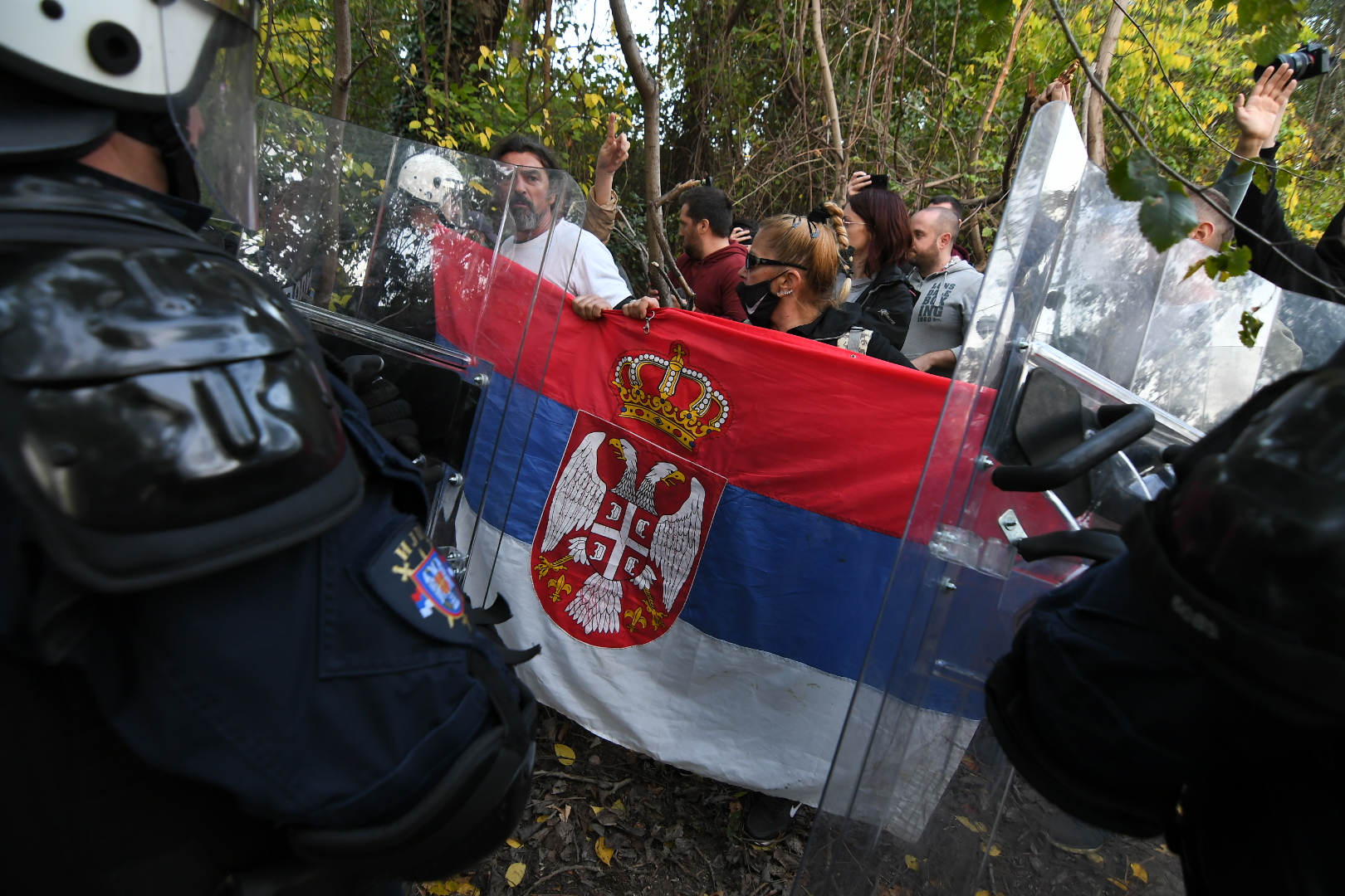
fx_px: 598
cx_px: 672
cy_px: 448
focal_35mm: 16
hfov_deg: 96.7
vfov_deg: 73.7
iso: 500
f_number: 4
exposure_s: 1/160
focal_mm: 11
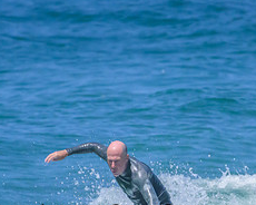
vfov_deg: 0.7
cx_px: 156
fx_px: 17926
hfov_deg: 0.8
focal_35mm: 2366
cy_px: 212
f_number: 11
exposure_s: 1/2000
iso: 4000
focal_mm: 1000
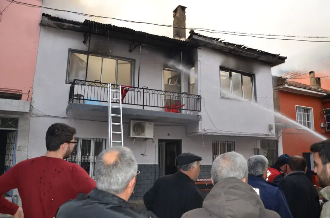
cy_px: 109
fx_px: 247
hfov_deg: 67.5
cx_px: 165
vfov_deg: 47.7
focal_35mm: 27
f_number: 5
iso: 100
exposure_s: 1/250
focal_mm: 18
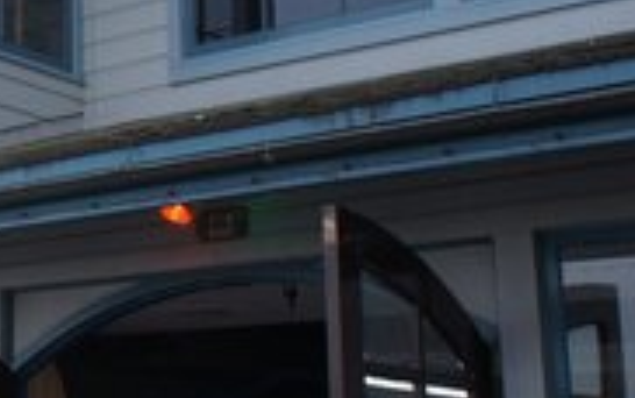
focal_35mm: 86
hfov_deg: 22.1
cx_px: -140
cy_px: 145
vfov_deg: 15.2
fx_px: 1489
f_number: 5.6
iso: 200
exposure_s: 1/320
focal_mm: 16
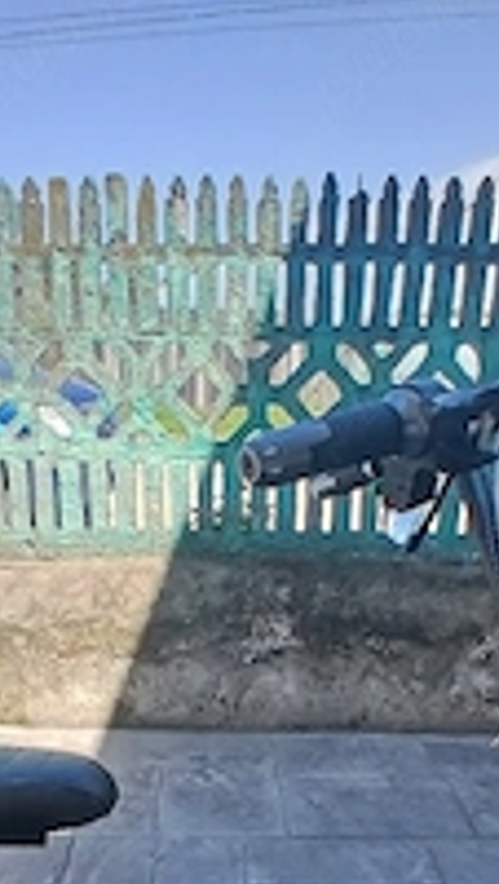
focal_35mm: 37
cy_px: 743
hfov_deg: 32.0
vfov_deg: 49.8
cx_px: 199
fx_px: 867
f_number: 2.2
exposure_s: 1/714
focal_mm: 1.4
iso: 50
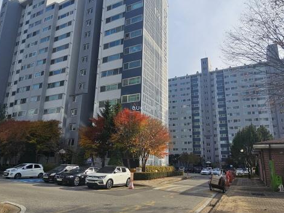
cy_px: 112
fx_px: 181
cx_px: 145
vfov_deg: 61.1
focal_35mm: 22
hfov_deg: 76.4
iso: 50
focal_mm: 2.2
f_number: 2.2
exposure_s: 1/2210
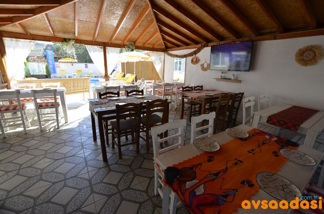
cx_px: 162
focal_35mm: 15
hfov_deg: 100.5
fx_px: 135
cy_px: 107
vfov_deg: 77.1
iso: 200
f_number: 6.7
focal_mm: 10
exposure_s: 1/180
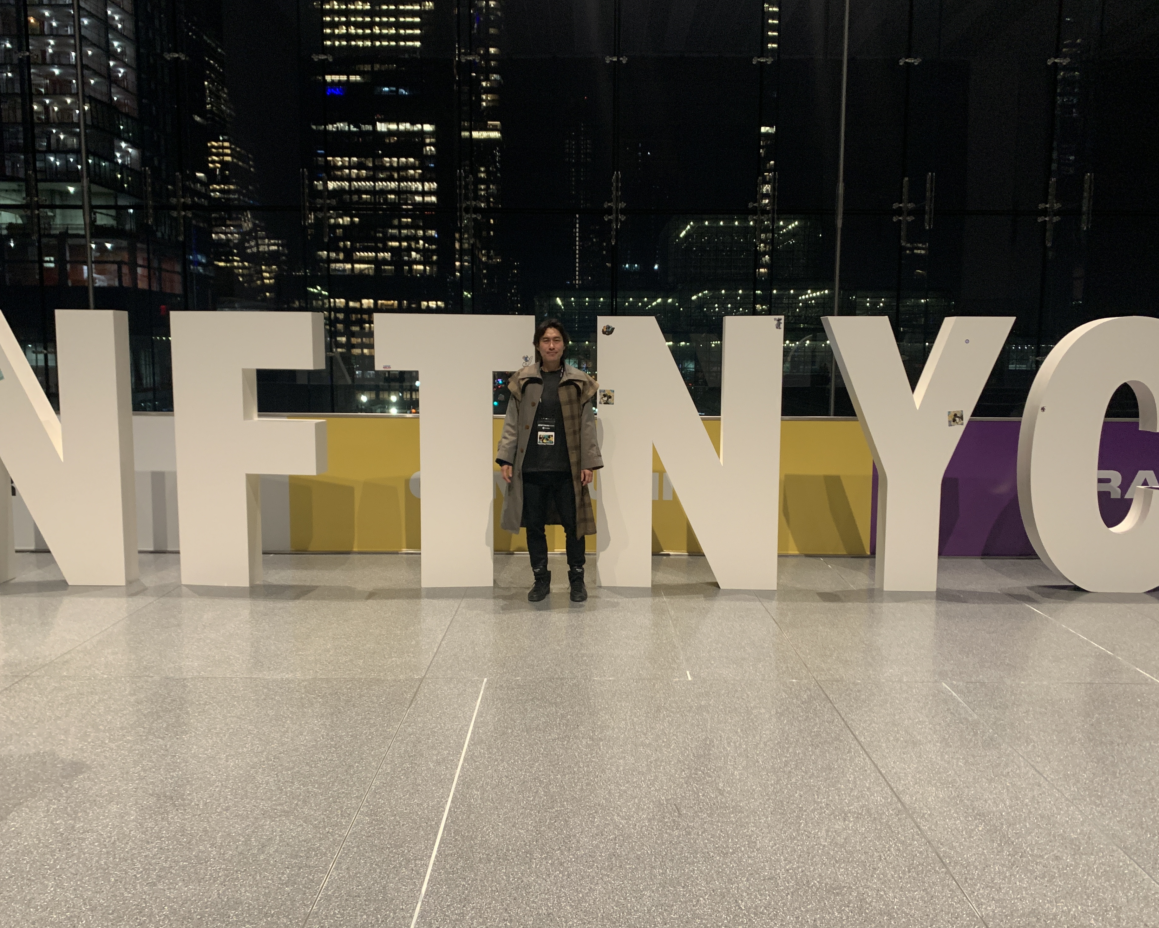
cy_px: 461
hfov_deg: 62.2
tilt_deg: -6.3
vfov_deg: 51.5
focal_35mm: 28
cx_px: 587
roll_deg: -0.1
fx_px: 961
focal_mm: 4.25
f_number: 1.8
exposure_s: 1/59
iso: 200
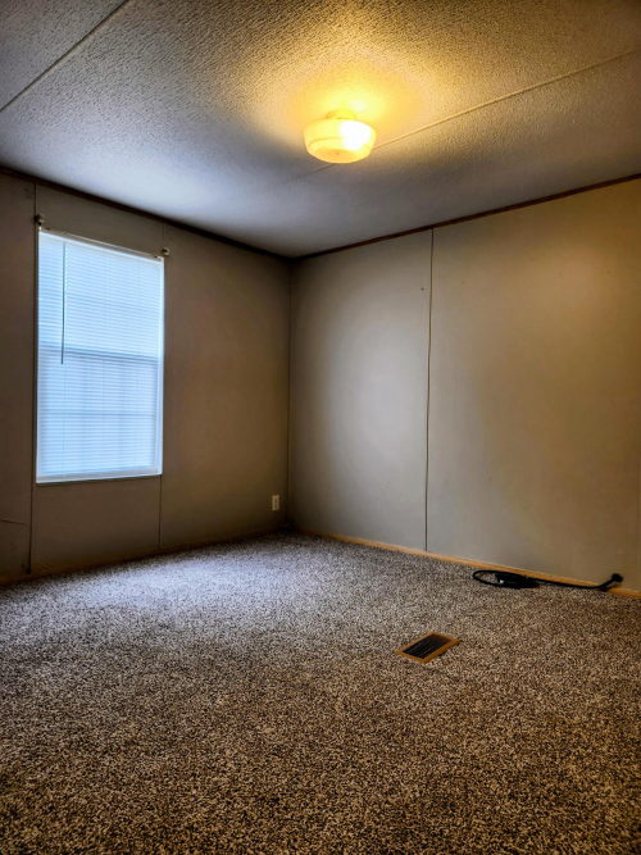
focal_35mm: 23
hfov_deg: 58.9
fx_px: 568
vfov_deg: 73.9
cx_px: 320
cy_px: 428
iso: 100
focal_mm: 5.4
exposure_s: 1/180
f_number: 1.8
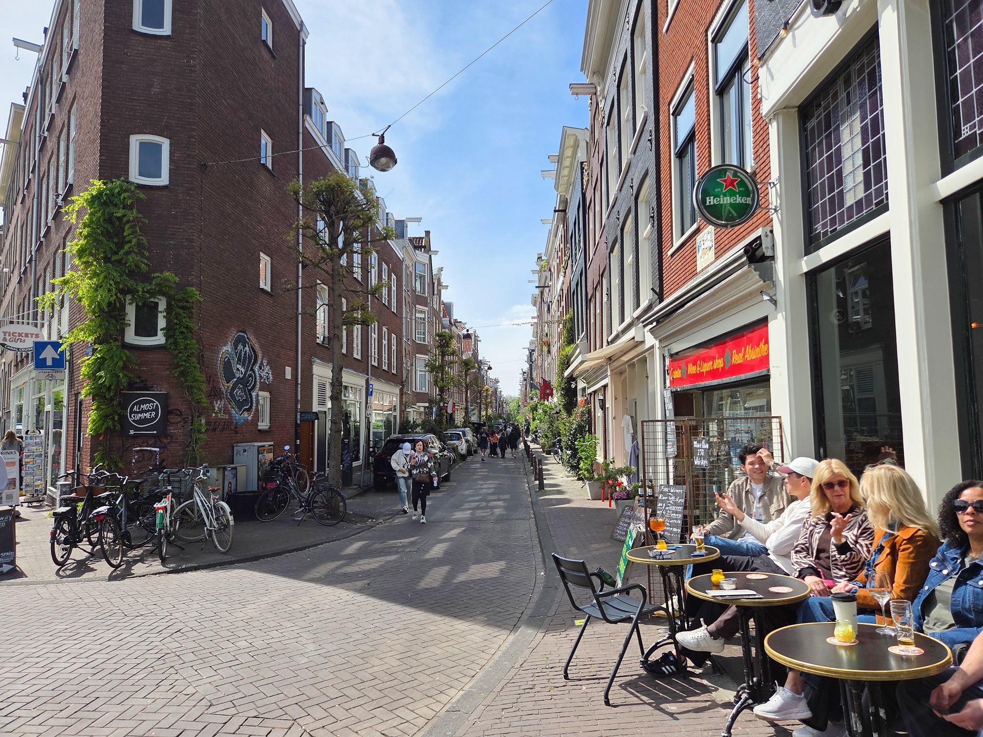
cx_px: 492
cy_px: 368
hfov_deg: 73.9
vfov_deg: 58.9
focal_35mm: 23
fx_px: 653
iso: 80
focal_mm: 5.4
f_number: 1.8
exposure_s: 1/4021
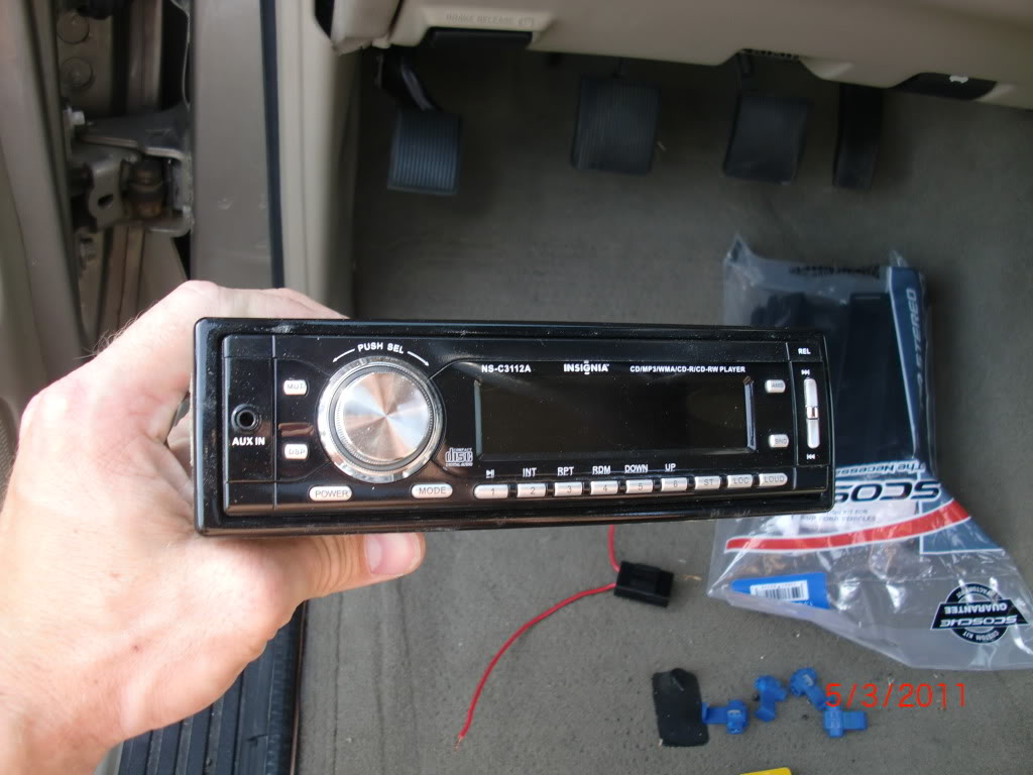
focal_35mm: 36
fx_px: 1074
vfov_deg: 39.7
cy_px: 388
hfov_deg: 51.4
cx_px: 516
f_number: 2.8
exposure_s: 1/80
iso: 64
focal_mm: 6.3
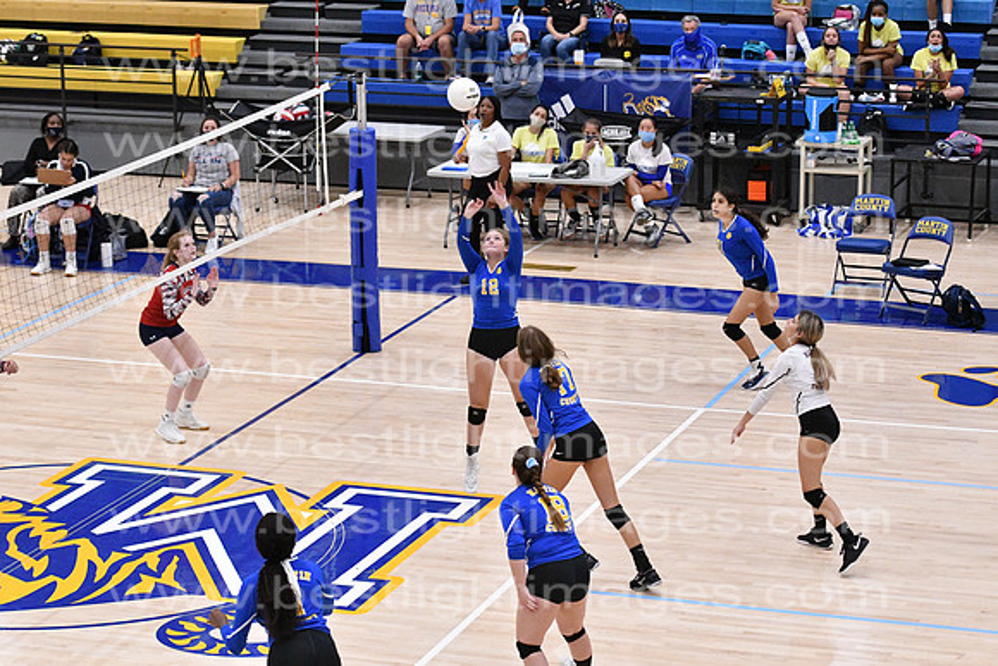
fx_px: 2911
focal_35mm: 105
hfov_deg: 19.5
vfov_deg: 13.0
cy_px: 333
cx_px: 499
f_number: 3.2
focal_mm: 70
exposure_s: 1/1000
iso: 6400
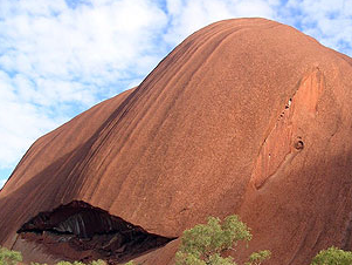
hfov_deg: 32.6
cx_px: 267
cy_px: 171
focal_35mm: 58
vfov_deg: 25.2
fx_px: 590
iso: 50
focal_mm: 5.8
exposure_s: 1/425
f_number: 2.8
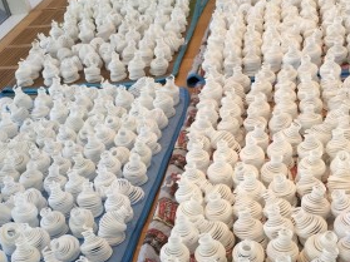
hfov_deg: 36.8
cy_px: 209
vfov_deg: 27.5
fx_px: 526
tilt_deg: -36.7
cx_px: 164
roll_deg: +12.4
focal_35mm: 52
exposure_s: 1/173
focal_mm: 4.15
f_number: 2.2
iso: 32
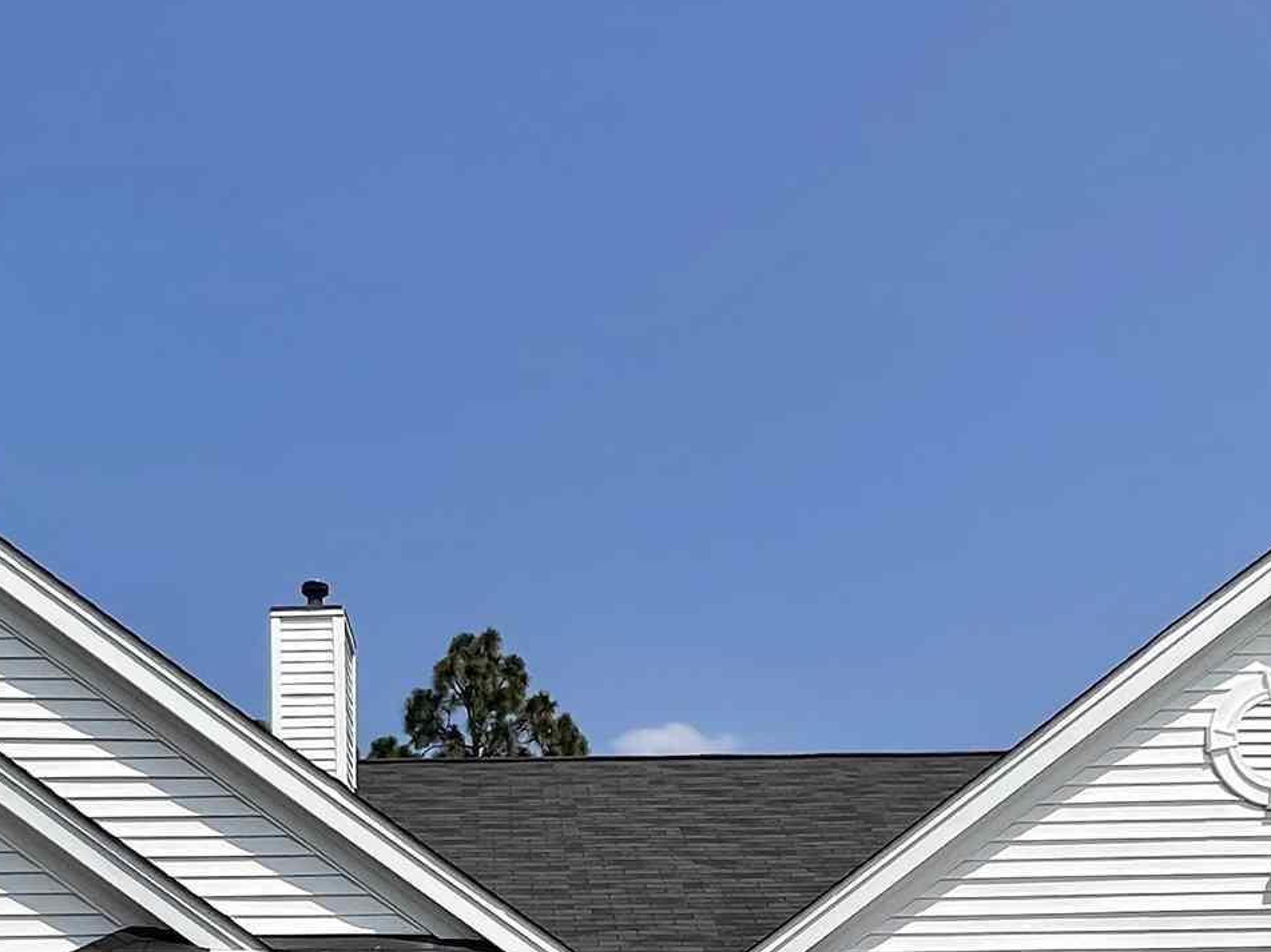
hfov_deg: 44.4
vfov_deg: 29.2
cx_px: 476
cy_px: 1170
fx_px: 1542
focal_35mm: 42
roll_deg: +0.9
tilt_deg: +1.7
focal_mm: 1.6
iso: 32
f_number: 1.8
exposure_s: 1/3534
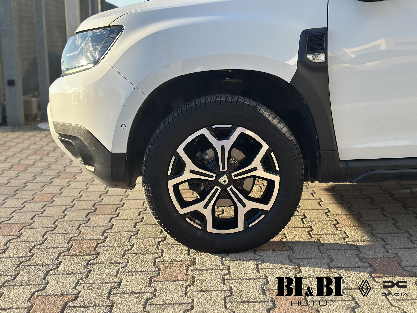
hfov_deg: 39.7
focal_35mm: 48
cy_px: 156
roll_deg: +1.3
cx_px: 208
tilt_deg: -10.7
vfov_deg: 30.3
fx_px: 578
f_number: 1.78
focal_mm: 6.86
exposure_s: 1/1258
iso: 100
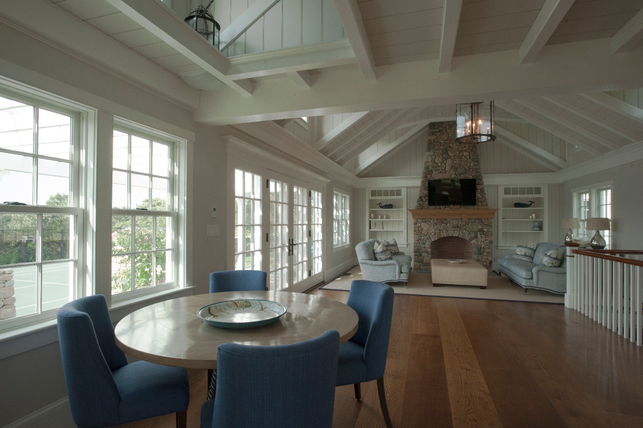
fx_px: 339
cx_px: 322
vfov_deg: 64.5
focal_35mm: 19
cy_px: 214
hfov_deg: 87.0
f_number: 11
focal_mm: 19
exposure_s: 1/125
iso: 1250
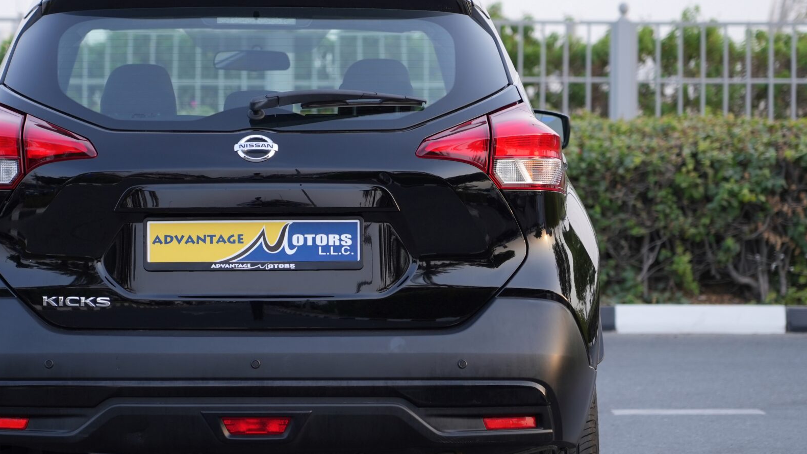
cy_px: 271
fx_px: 3809
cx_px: 279
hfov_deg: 12.1
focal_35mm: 178
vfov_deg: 6.8
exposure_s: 1/200
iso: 250
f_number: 4
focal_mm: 105
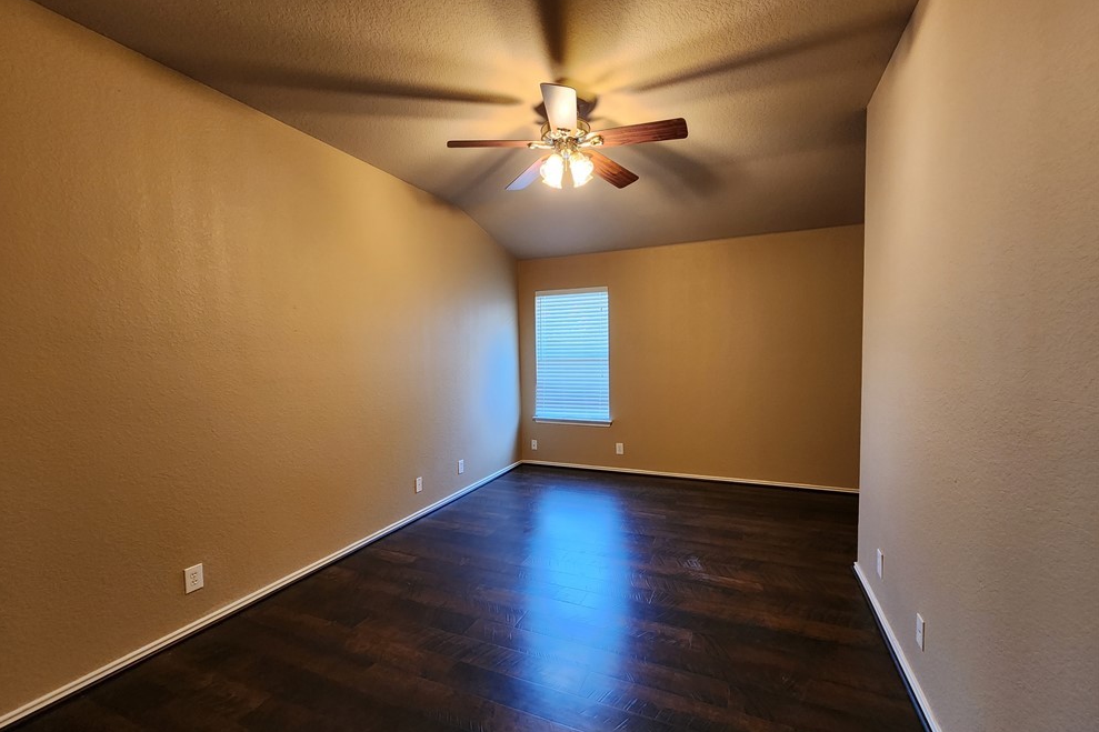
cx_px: 532
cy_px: 388
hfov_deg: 104.2
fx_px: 427
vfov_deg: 81.1
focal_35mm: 14
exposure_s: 1/40
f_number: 2.2
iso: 320
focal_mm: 2.2
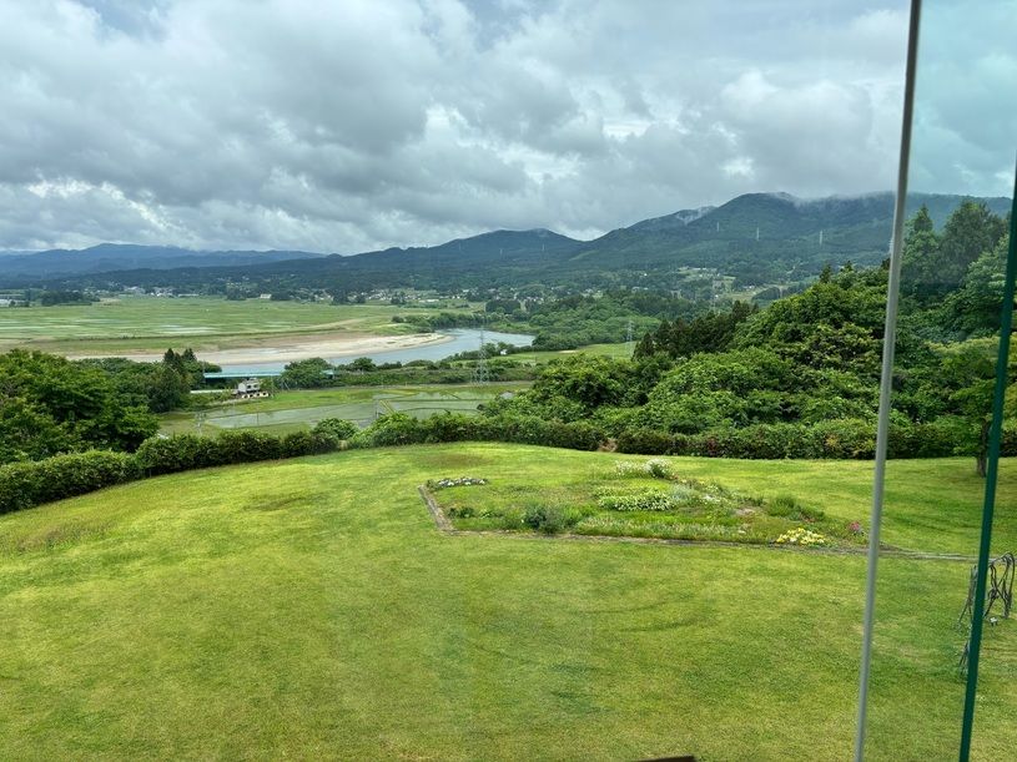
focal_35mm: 26
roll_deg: -0.5
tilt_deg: -7.6
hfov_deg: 67.3
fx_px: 764
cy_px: 381
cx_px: 508
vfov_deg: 53.1
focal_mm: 5.96
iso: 50
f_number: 1.6
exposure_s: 1/1812
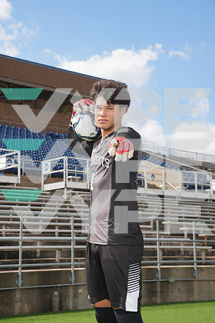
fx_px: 627
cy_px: 162
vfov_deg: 28.8
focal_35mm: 70
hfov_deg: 19.5
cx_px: 108
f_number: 8
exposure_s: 1/200
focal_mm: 70
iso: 100
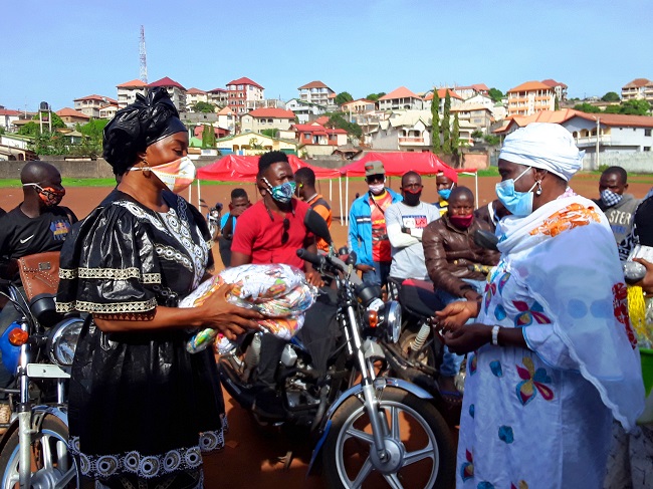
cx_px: 326
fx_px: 566
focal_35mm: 30
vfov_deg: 46.8
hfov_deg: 60.0
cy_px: 244
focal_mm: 2.2
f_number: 1.9
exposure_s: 1/1445
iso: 40
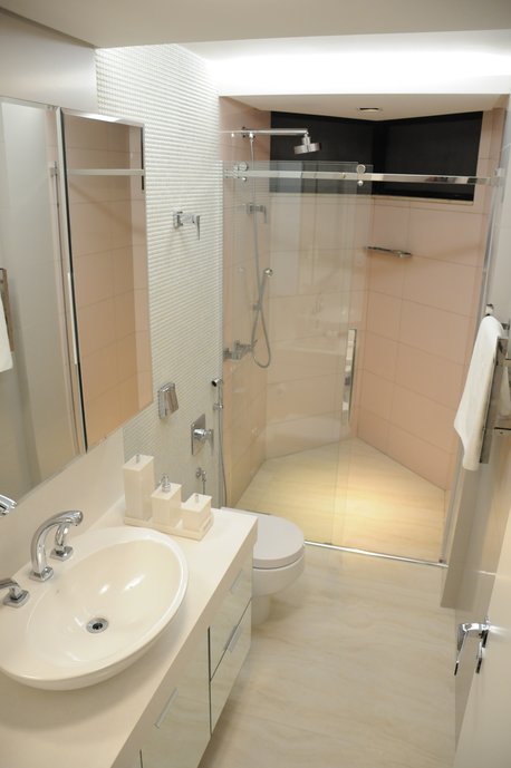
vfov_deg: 67.4
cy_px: 384
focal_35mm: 27
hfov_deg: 47.8
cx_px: 256
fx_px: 576
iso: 1100
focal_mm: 18
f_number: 3.5
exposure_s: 1/90
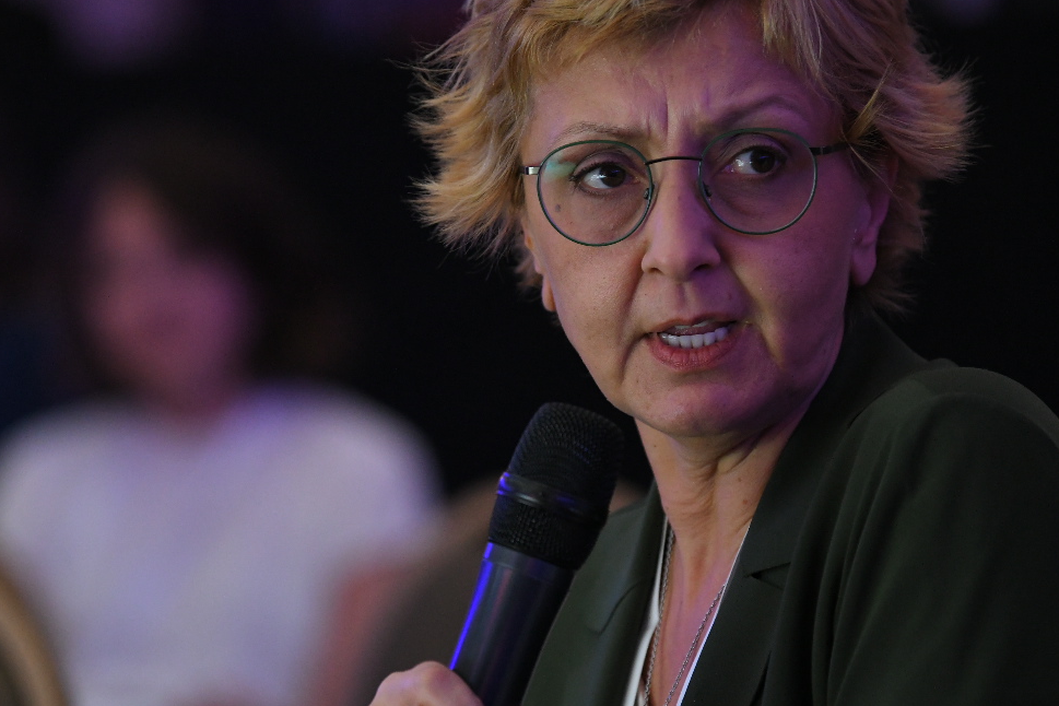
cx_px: 437
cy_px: 364
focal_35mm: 259
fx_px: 7618
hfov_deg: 8.0
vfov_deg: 5.3
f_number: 2.8
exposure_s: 1/160
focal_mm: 155
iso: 3200
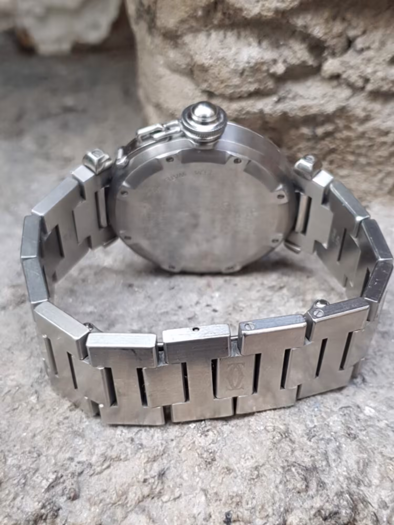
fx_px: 395
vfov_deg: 67.3
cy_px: 262
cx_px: 197
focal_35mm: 26
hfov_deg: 53.1
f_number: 1.5
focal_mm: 4.3
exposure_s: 1/100
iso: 80
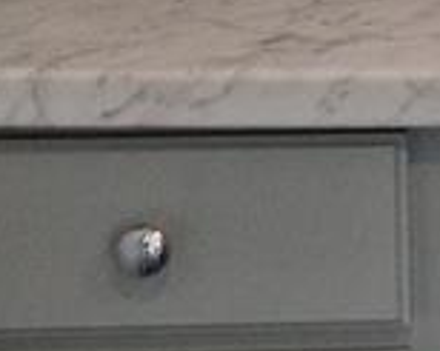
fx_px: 3214
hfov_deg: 7.1
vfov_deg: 6.1
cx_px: 1224
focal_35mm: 247
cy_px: -391
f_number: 1.8
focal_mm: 3.98
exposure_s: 1/120
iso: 100
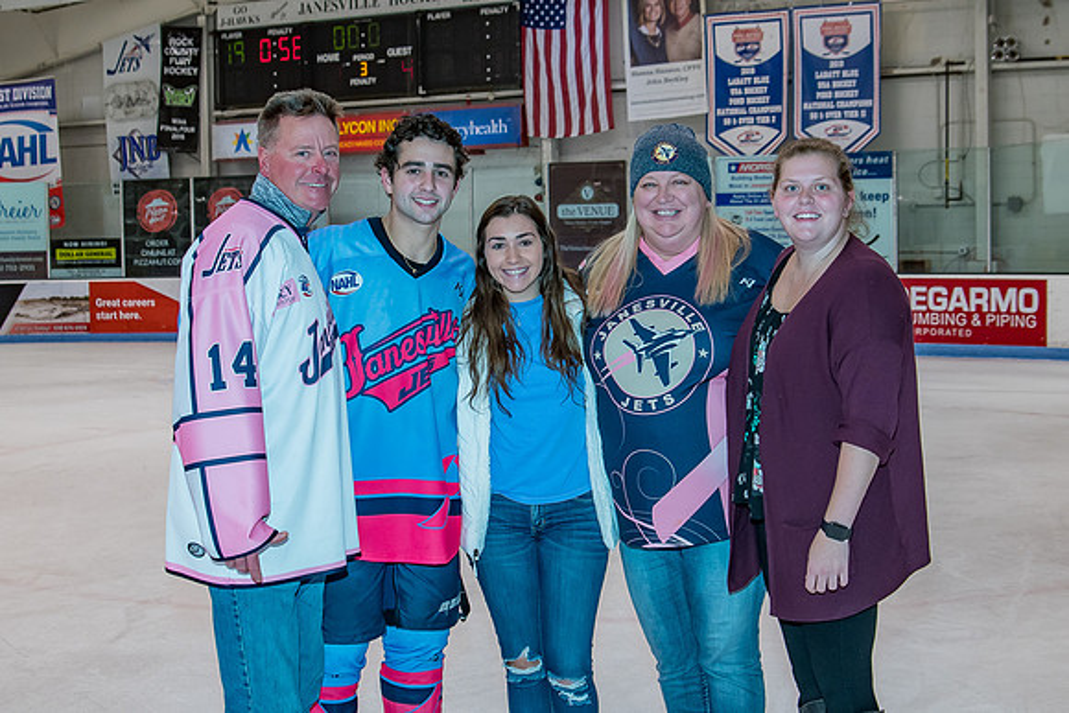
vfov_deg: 24.2
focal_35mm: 56
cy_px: 322
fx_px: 1663
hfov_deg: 35.6
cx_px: 552
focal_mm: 28
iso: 400
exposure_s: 1/200
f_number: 4.5
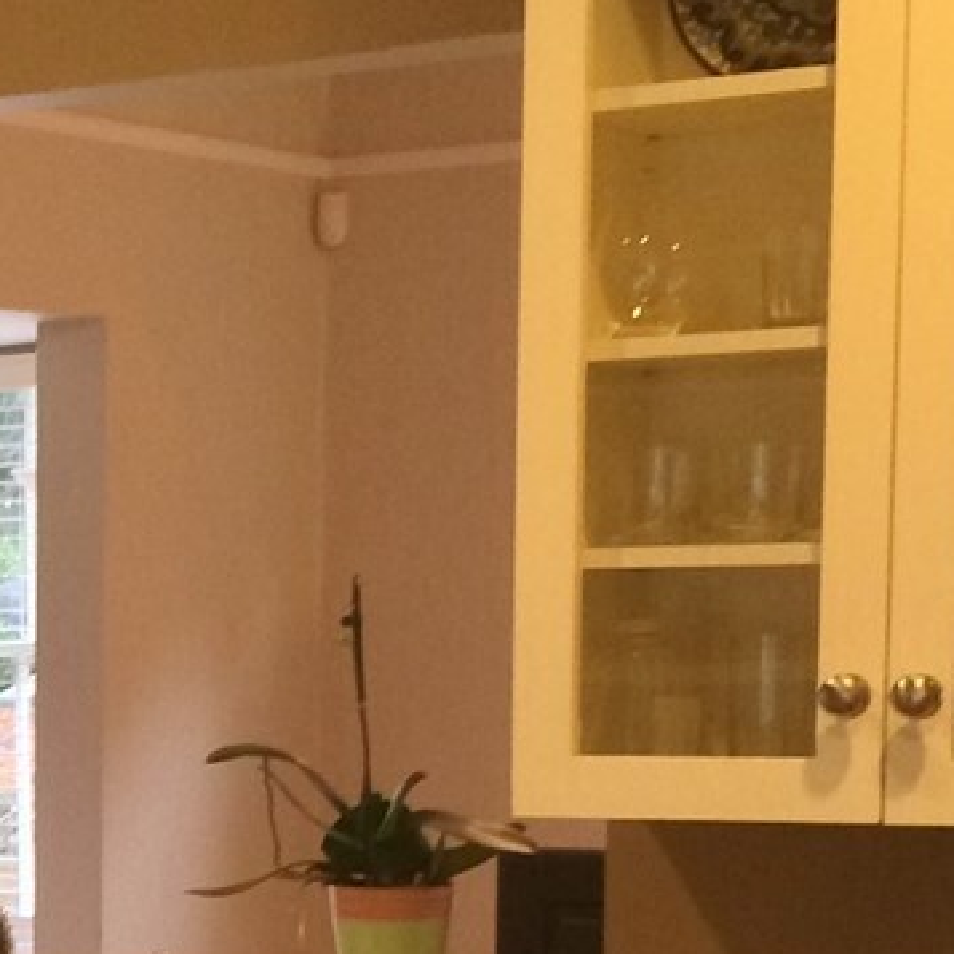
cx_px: -436
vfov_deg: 14.3
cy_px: 1090
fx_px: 3710
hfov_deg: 13.8
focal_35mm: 119
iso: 200
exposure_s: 1/30
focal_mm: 4.12
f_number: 2.2
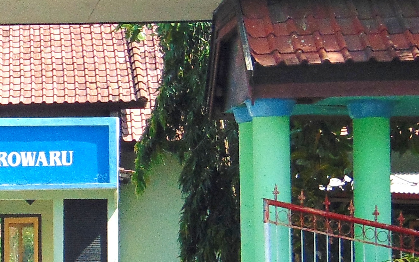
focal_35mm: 146
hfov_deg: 14.1
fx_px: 1667
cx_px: -12
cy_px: 139
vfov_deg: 9.0
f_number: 3.2
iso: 80
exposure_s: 1/800
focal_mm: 6.3
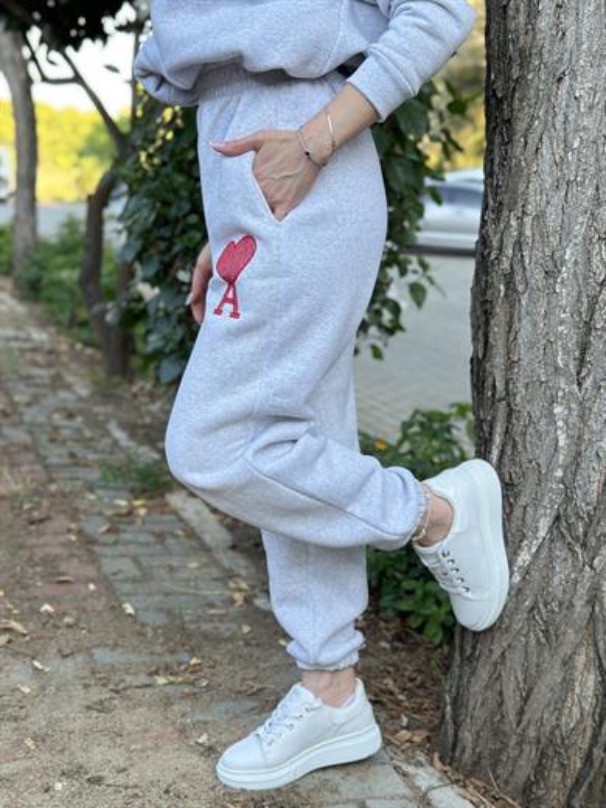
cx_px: 303
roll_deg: -3.0
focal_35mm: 48
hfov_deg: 30.3
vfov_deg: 39.7
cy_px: 404
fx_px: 1120
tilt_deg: -10.7
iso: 80
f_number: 1.78
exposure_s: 1/173
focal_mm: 6.86
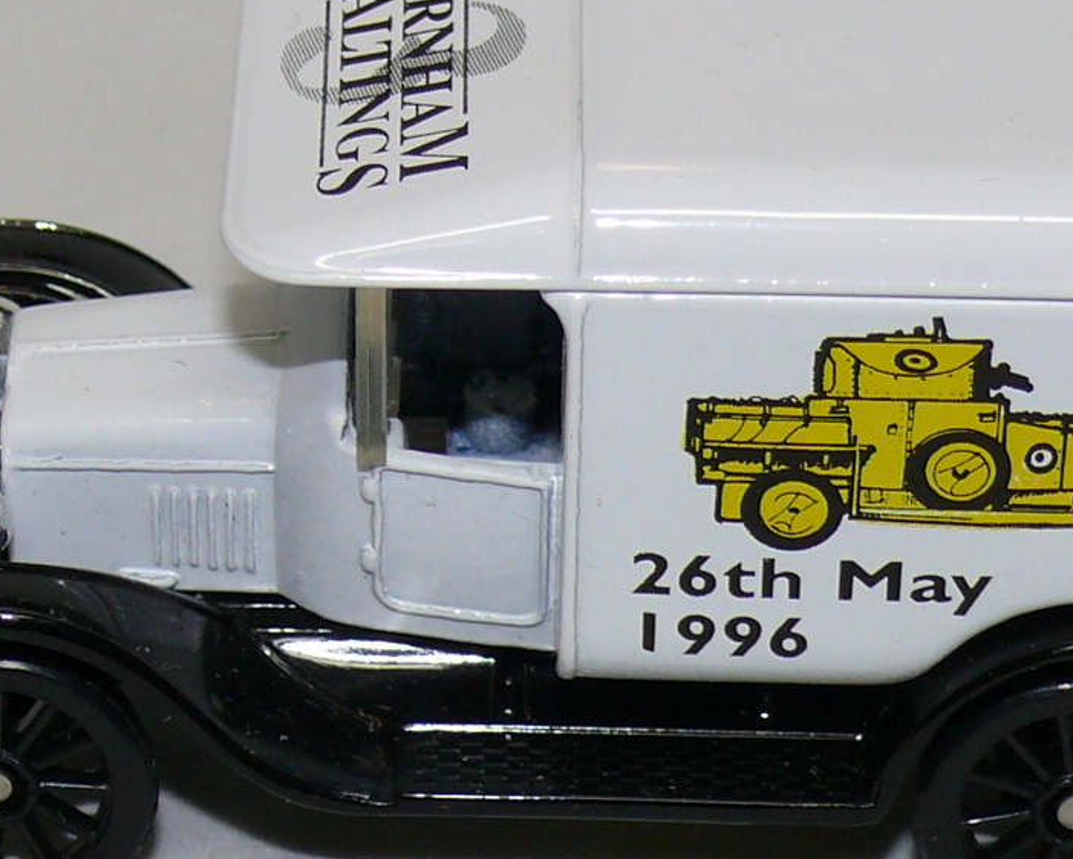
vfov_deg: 7.2
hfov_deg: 8.9
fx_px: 6860
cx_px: 621
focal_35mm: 216
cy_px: 337
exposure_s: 1/30
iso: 100
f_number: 4
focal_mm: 13.2
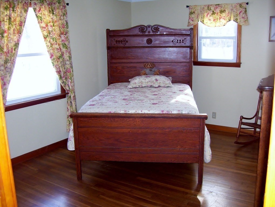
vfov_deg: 39.7
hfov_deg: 51.3
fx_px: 286
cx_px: 138
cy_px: 104
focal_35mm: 36
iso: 200
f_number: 2.7
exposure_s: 1/60
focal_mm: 6
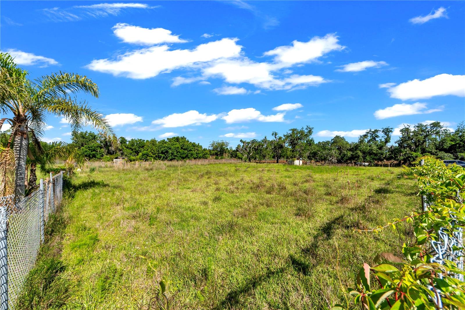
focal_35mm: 12
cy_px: 155
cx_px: 232
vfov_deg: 90.0
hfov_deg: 112.6
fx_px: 155
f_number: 10
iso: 100
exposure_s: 1/200
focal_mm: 8
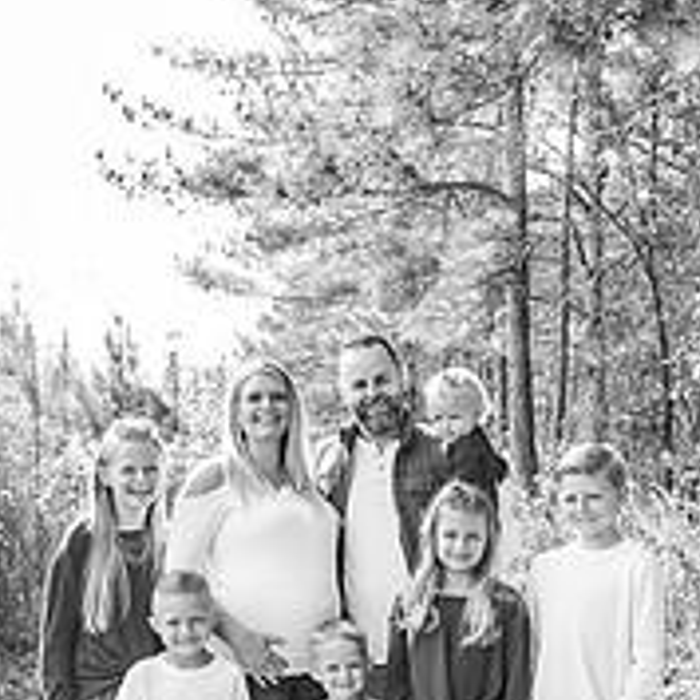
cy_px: 544
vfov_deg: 25.4
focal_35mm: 67
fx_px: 1533
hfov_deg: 25.6
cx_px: 459
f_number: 2.8
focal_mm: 24
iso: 100
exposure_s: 1/640
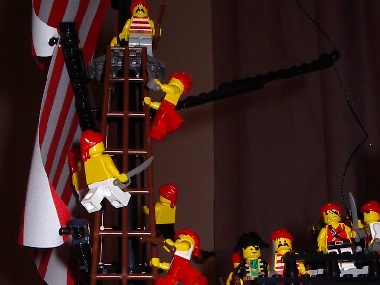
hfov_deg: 31.2
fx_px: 681
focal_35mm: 62
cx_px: 210
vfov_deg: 23.0
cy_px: 266
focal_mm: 5.8
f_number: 4.8
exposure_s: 1/60
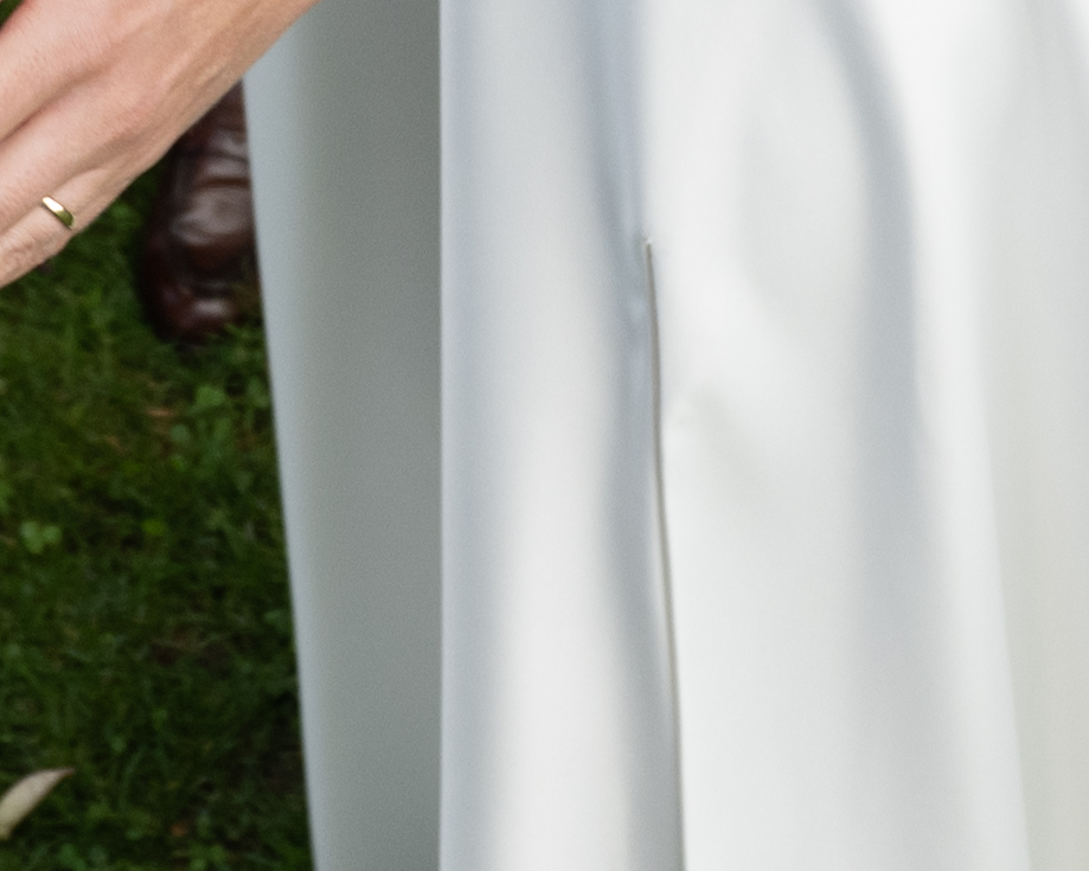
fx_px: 3803
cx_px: 419
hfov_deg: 16.3
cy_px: -1219
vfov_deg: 11.0
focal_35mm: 118
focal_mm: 14
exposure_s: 1/160
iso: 160
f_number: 3.5
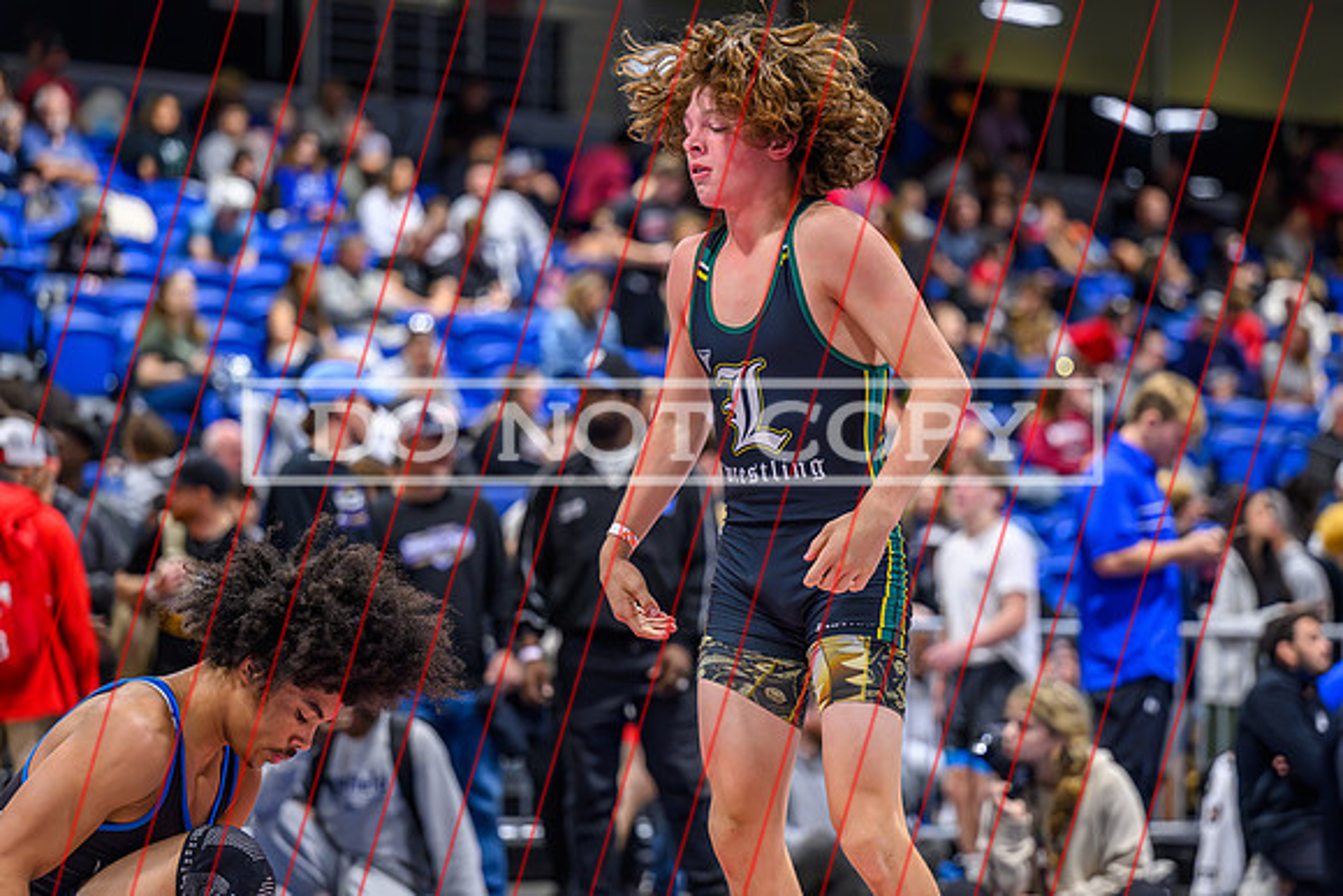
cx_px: 760
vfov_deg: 10.5
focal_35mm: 130
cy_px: 475
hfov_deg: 15.7
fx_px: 4856
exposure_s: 1/640
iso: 3200
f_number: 2.8
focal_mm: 115
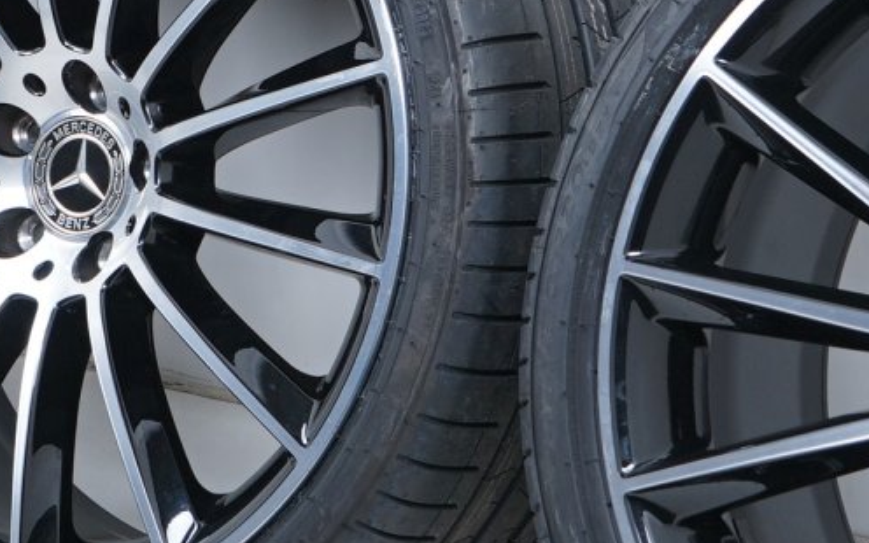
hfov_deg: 16.0
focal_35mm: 130
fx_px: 3079
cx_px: 258
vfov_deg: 10.0
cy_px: 45
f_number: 7.1
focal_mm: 33
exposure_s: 1/125
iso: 250
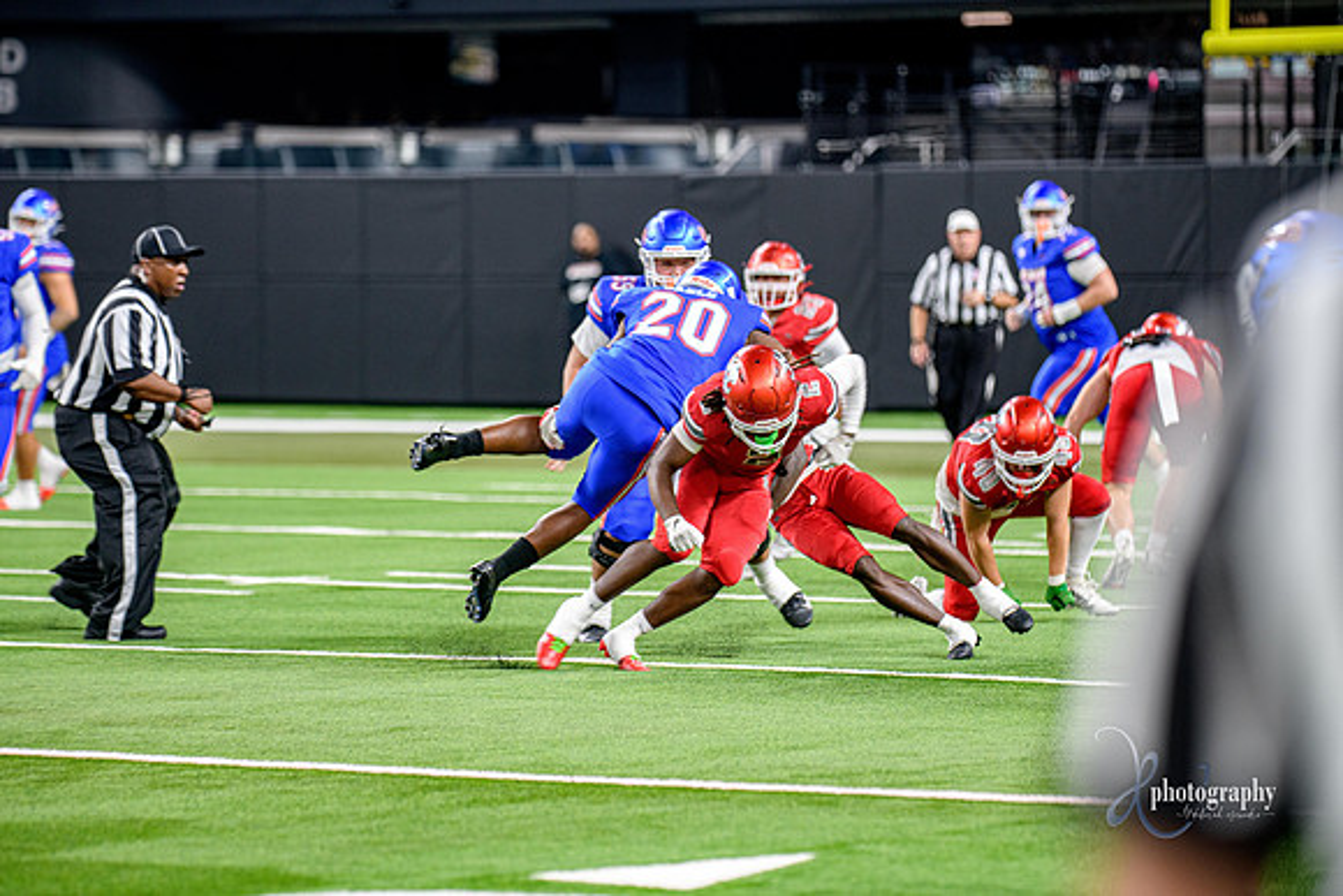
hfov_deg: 9.4
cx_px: 672
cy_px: 448
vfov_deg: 6.2
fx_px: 8209
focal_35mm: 220
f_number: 2.8
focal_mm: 220
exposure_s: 1/400
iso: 1250
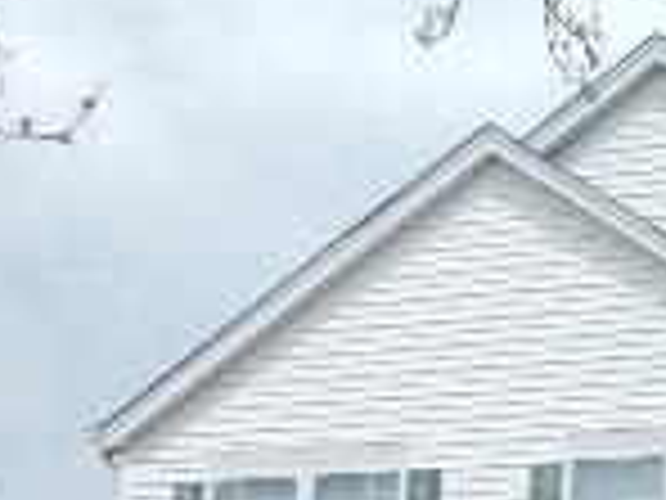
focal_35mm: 130
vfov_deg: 11.0
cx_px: 976
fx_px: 2501
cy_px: 721
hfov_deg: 14.3
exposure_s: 1/1250
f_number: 4
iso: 125
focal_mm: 5.4
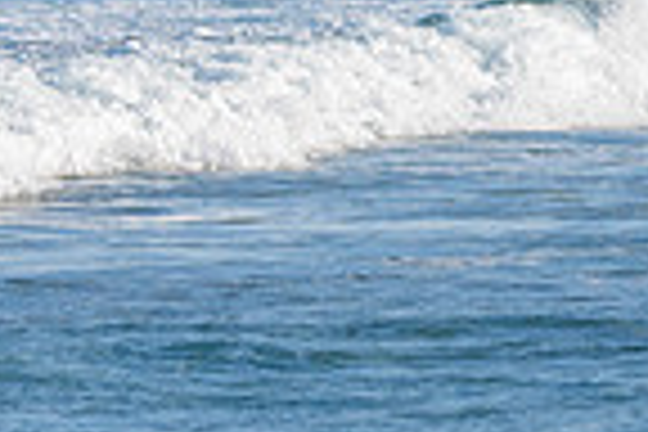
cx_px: -141
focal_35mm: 986
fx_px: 17747
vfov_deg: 1.4
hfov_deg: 2.1
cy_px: -214
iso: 200
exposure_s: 1/2000
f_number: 5.6
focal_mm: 200
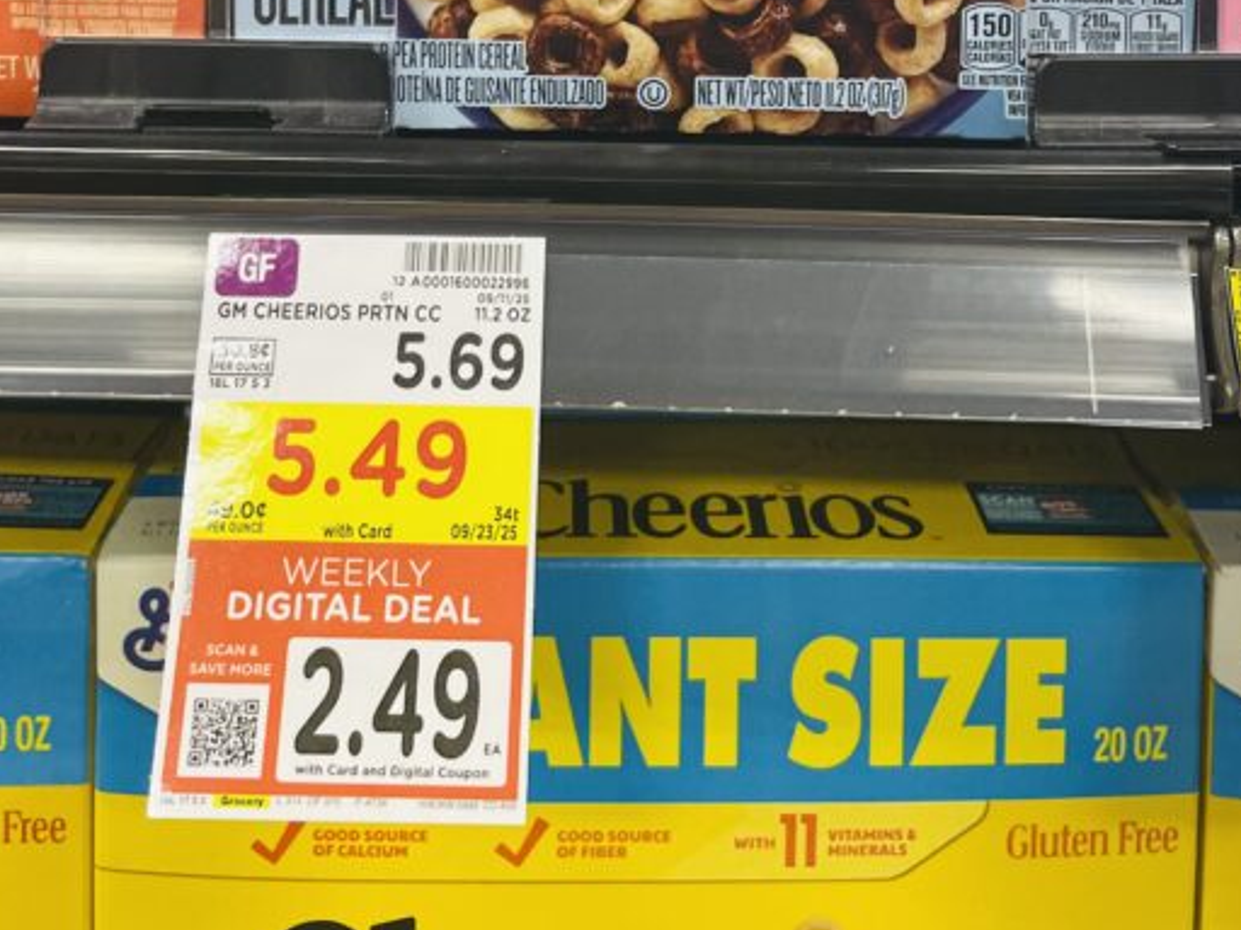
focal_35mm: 52
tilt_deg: -4.9
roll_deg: -0.5
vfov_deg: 24.9
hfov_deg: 36.8
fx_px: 1864
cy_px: -232
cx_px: 637
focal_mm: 4.2
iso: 125
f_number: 1.6
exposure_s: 1/120
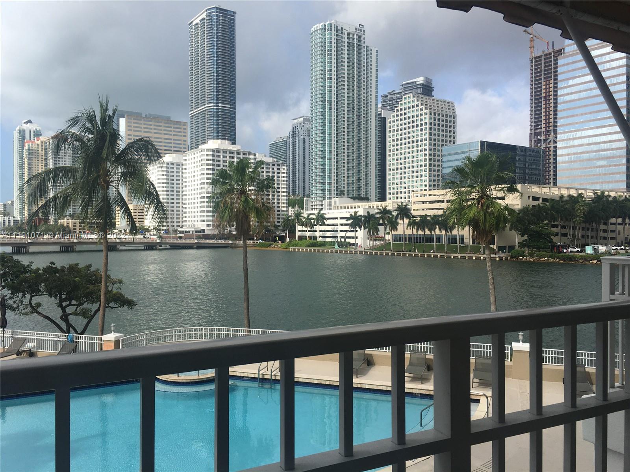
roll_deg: -0.4
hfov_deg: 61.7
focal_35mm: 29
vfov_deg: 48.2
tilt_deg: +0.2
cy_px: 236
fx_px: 528
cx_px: 315
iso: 25
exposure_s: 1/1425
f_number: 2.2
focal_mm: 4.15
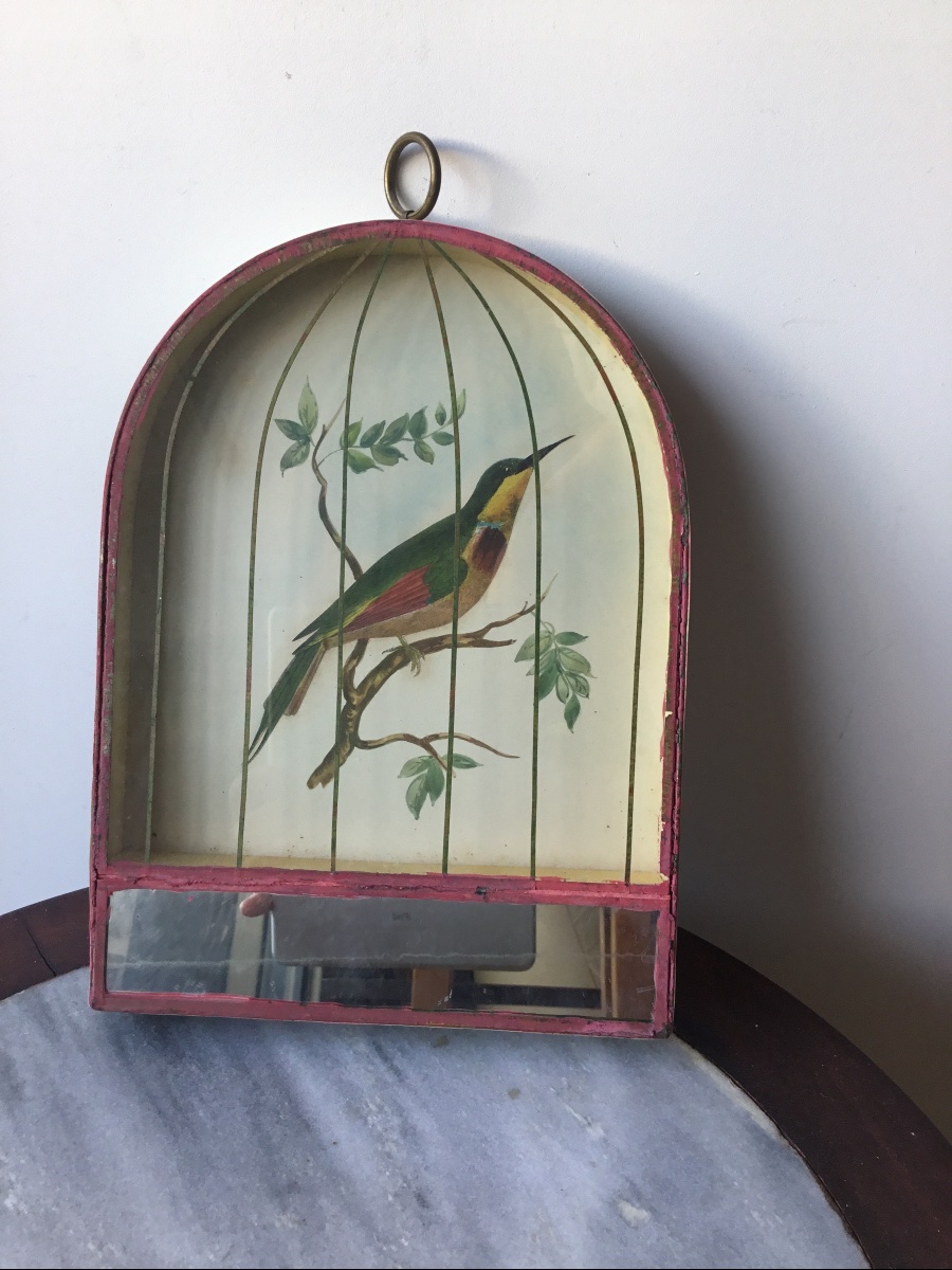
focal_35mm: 31
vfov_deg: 58.4
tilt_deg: -24.9
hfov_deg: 45.4
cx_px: 476
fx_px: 1137
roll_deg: -0.5
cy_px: 635
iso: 32
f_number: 2.4
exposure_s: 1/50
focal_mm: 3.3
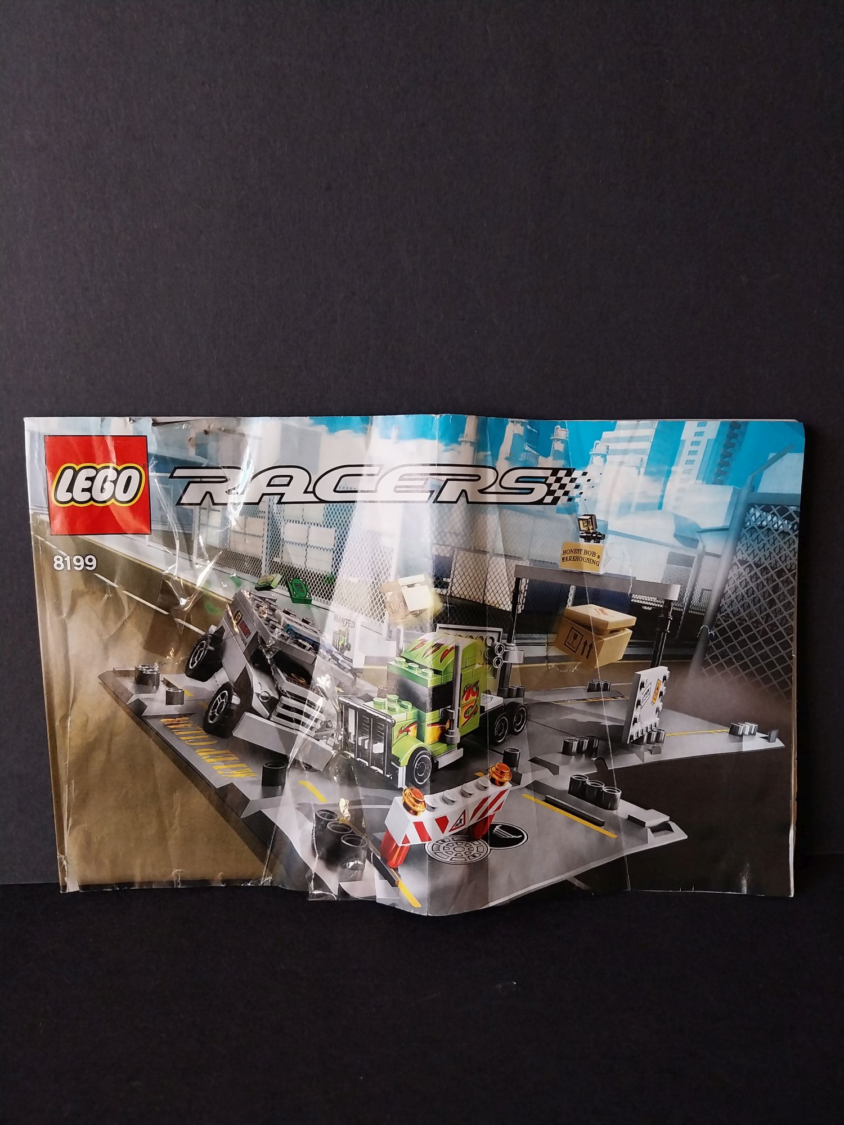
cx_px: 422
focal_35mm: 26
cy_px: 562
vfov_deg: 67.3
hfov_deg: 53.1
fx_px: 845
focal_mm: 4
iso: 200
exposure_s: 1/50
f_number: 1.8
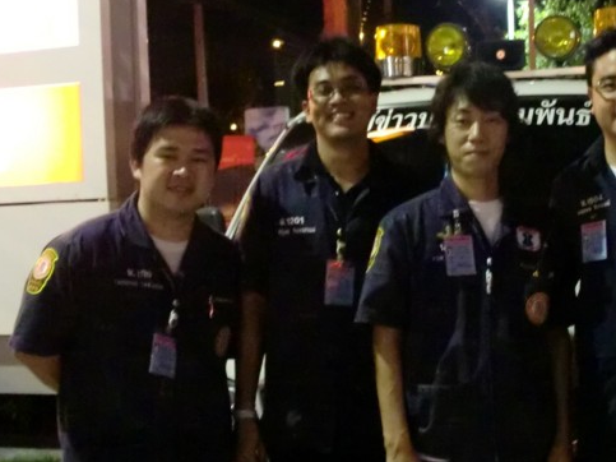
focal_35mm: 58
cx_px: 483
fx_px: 1032
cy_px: 306
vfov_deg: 25.1
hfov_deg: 32.4
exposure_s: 1/15
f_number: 3.1
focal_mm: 6.3
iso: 1600
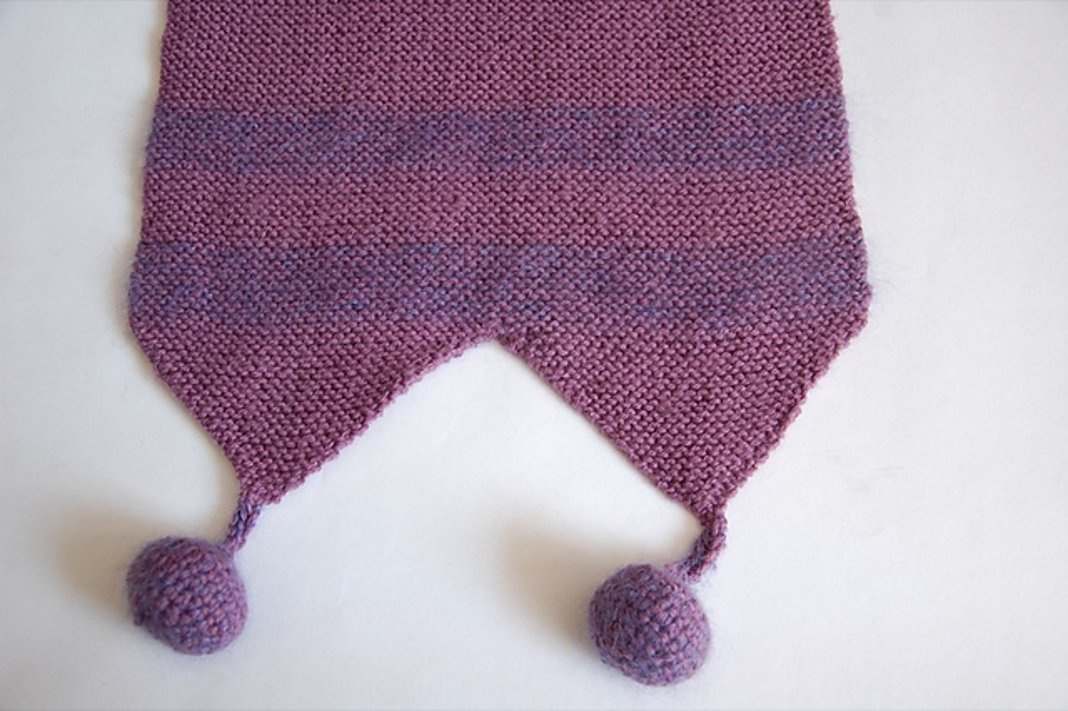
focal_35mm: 42
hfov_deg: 46.4
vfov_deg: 31.9
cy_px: 356
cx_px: 534
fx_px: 1245
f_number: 4.5
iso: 400
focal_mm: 28
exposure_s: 1/80
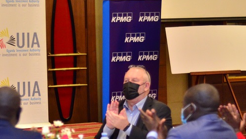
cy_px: 129
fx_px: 920
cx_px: 33
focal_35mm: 141
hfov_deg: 15.1
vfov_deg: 8.6
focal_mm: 50
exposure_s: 1/400
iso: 2000
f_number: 2
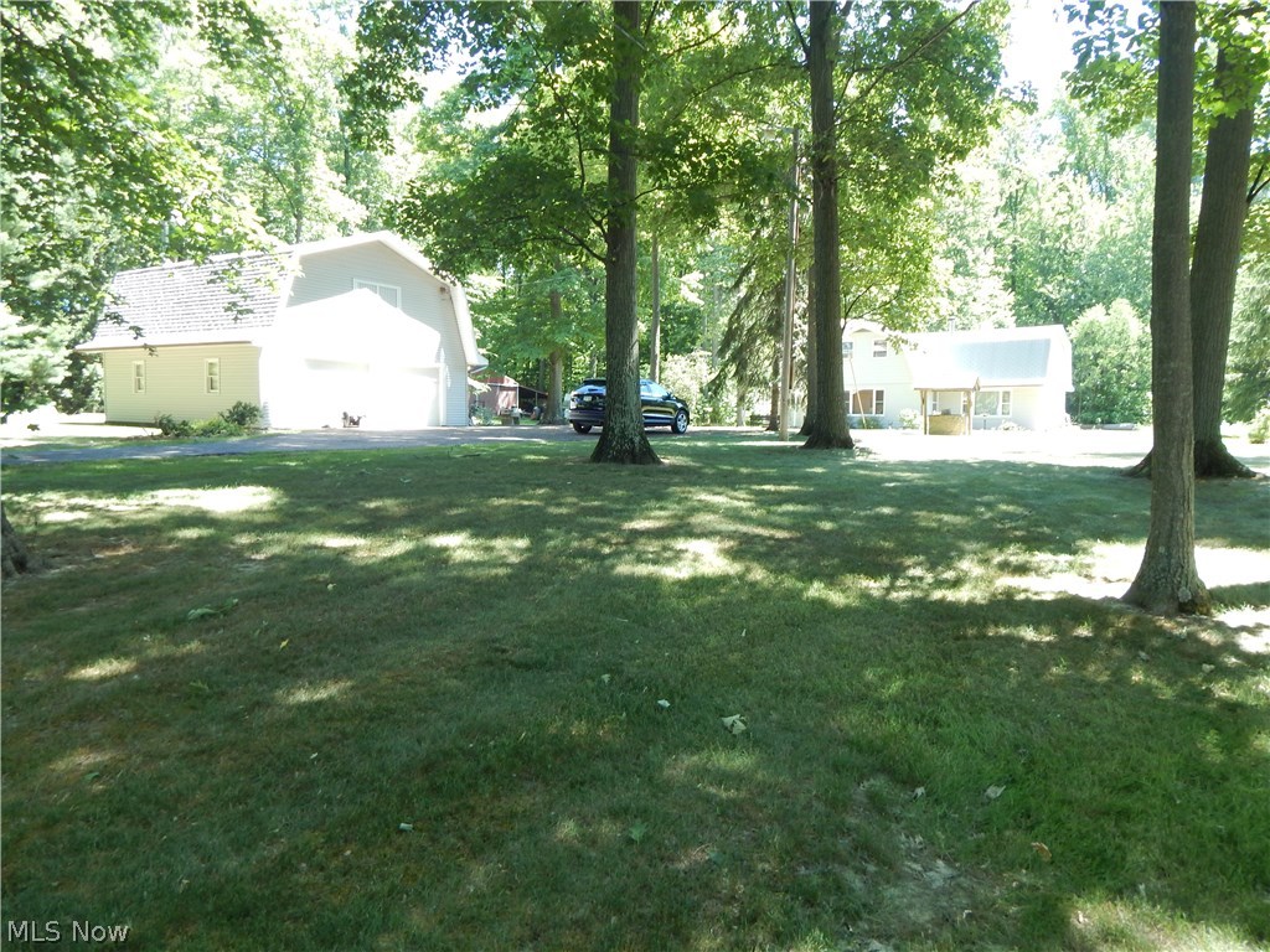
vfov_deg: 61.1
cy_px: 476
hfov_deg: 76.4
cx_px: 635
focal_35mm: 22
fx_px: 807
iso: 125
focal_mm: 4
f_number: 3
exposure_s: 1/100
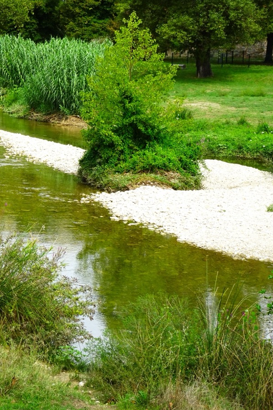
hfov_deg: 13.9
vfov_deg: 20.8
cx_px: 39
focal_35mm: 98
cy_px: 203
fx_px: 1115
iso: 80
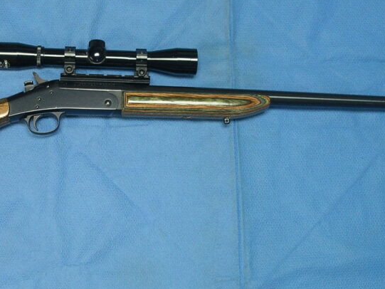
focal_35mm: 70
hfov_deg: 27.4
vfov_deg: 21.0
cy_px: 132
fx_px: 779
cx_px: 102
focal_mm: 7.8
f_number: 2.8
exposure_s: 1/40
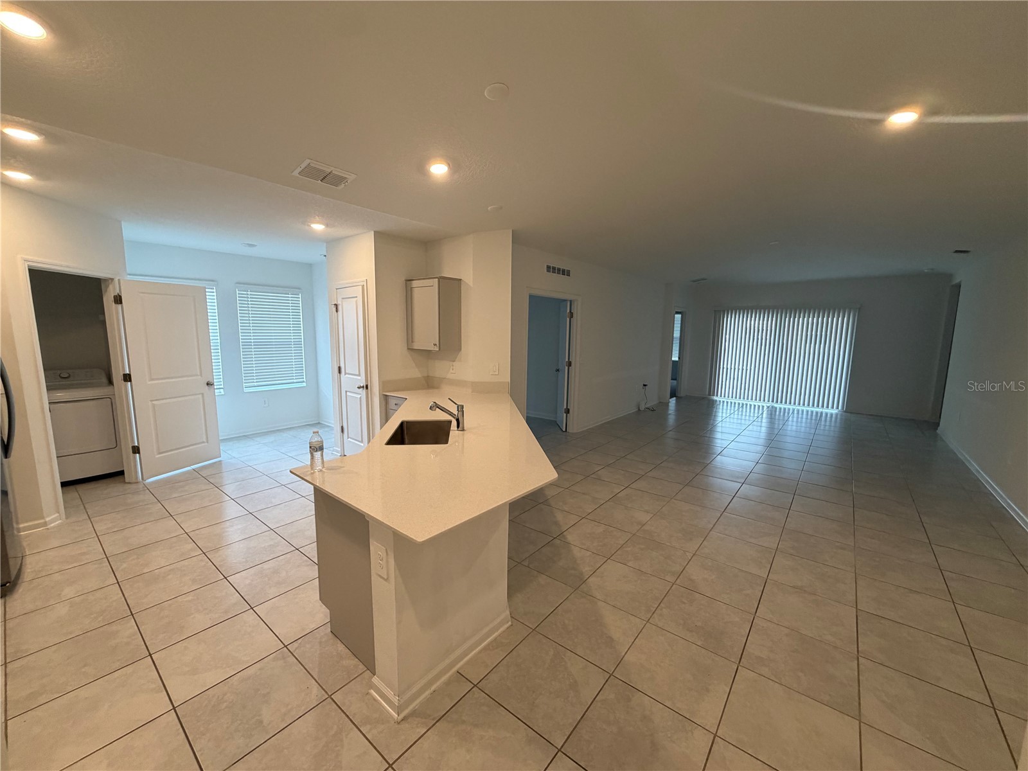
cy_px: 386
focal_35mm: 14
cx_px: 514
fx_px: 416
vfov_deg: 85.7
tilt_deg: -9.7
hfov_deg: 102.1
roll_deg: -0.5
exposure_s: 1/120
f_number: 2.2
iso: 250
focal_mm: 2.22
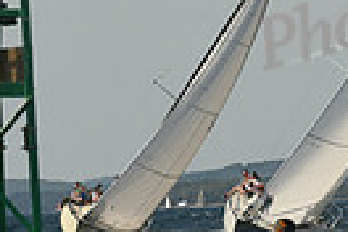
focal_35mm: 920
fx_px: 8893
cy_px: -99
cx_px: 124
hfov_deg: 2.2
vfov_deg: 1.5
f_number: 7.1
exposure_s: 1/1000
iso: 250
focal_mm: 210
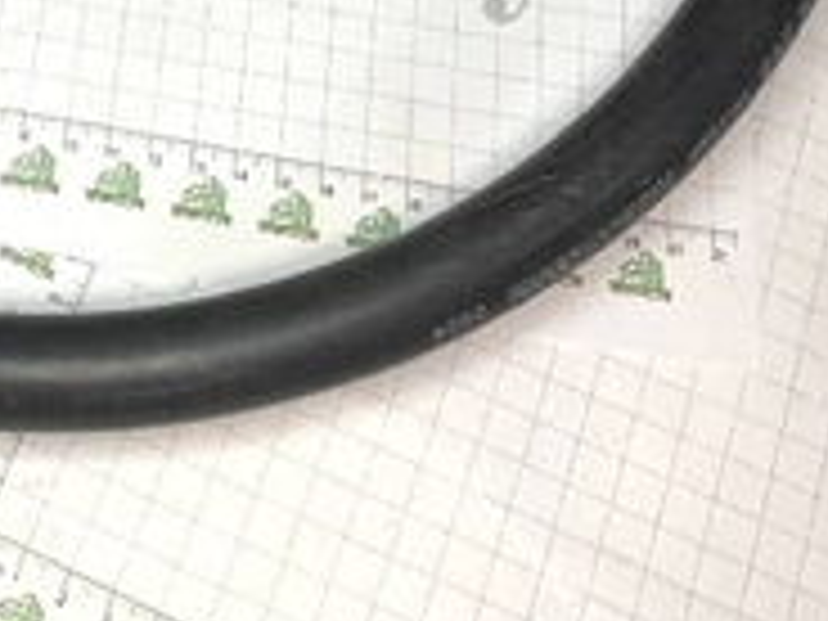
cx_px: 18
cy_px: -94
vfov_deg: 20.4
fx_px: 1627
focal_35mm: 68
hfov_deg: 27.1
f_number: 1.8
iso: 32
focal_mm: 4.25
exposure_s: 1/100
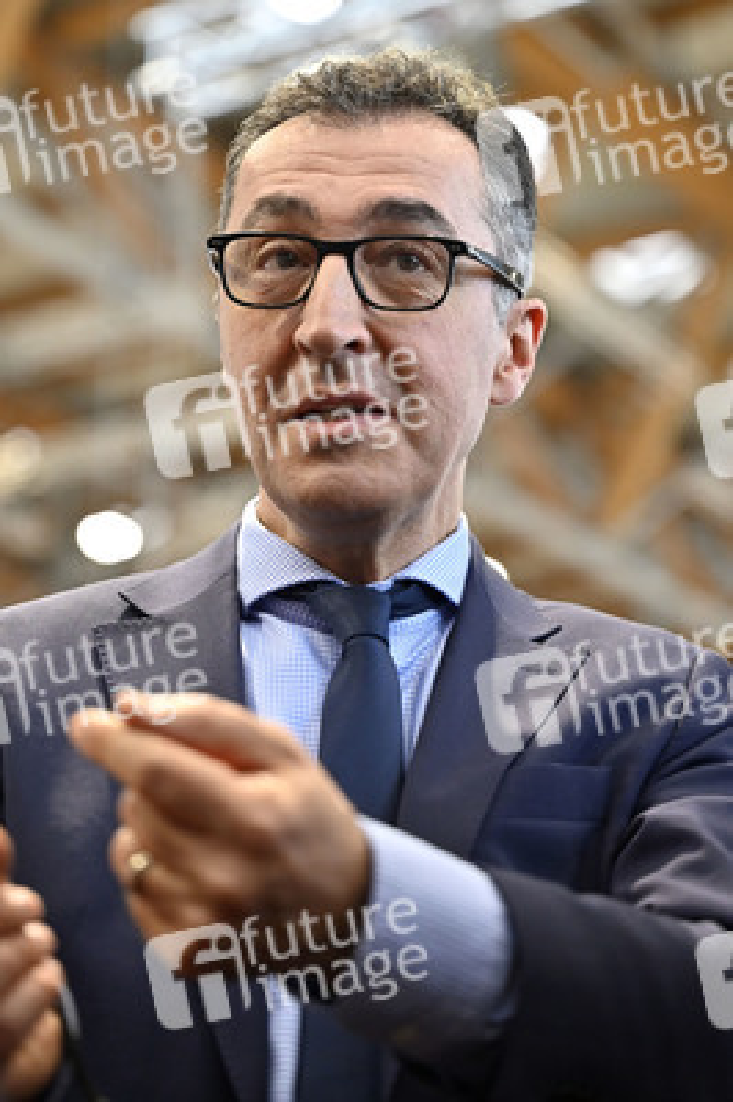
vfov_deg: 28.9
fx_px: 2141
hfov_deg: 19.4
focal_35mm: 70
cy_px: 551
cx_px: 366
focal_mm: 70
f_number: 2.8
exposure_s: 1/500
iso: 1600
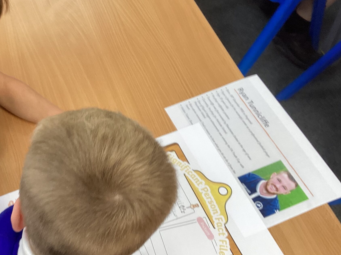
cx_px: 100
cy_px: 142
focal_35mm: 47
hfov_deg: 39.7
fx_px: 463
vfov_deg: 30.8
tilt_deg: -55.9
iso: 80
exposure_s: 1/50
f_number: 2.4
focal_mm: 3.3
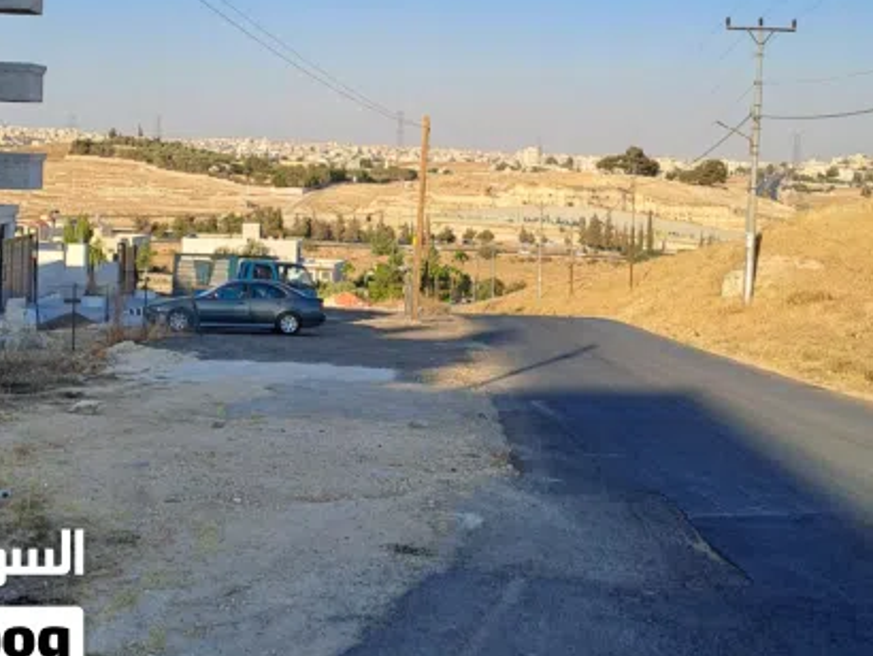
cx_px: 405
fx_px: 984
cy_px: 222
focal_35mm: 39
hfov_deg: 47.8
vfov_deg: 36.5
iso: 32
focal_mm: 4.65
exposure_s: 1/1325
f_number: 1.8
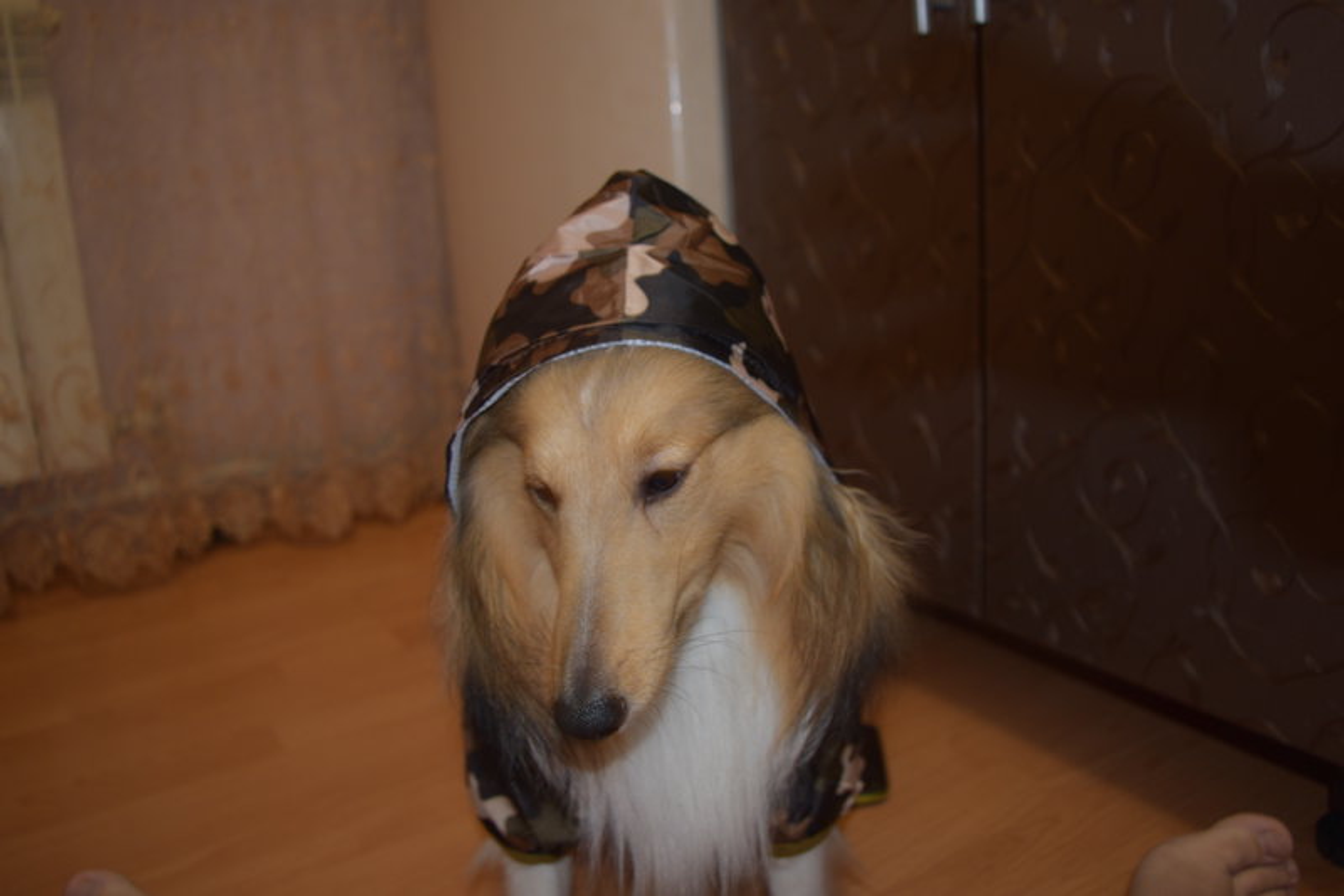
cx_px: 672
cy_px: 448
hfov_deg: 61.9
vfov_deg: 43.6
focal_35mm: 30
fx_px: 1120
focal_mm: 20
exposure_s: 1/30
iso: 280
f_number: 3.8
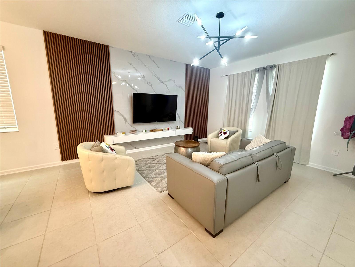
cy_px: 134
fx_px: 144
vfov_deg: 85.7
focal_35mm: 14
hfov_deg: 102.1
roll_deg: -1.2
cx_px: 178
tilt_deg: -10.7
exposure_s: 1/60
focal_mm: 2.22
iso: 200
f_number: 2.2
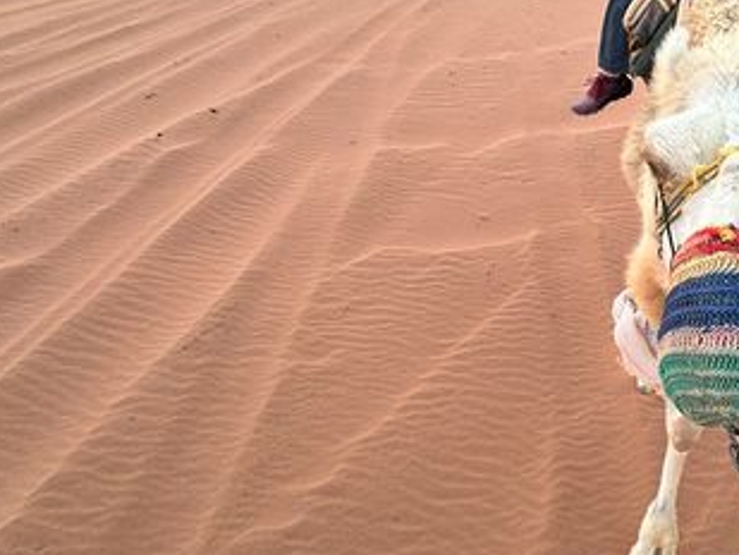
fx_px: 619
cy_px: 127
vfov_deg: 46.2
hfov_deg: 60.4
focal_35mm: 29
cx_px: 483
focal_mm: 2.22
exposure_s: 1/99
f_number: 2.2
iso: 40
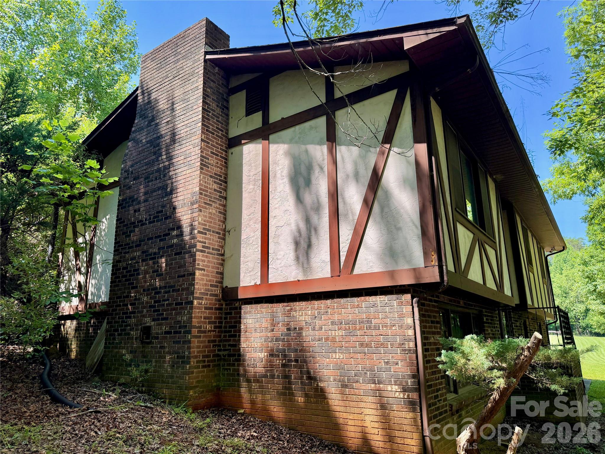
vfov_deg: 56.8
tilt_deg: +15.4
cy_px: 227
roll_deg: +1.2
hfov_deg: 71.6
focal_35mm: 24
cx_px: 302
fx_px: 419
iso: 100
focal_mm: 6.76
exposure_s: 1/1464
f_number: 1.78
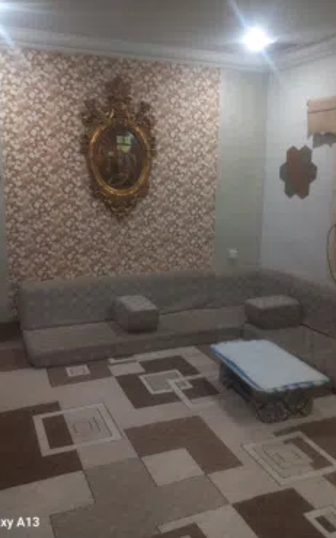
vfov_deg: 61.2
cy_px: 265
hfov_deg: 40.6
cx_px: 166
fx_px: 454
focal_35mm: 31
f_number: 1.8
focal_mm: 4
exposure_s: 1/25
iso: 320
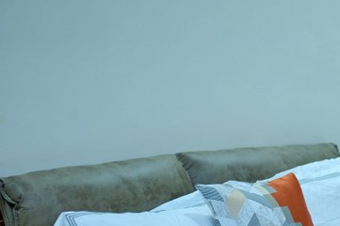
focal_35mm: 142
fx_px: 1340
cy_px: 264
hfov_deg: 14.0
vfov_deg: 9.5
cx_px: 429
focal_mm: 50
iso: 800
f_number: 2
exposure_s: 1/125
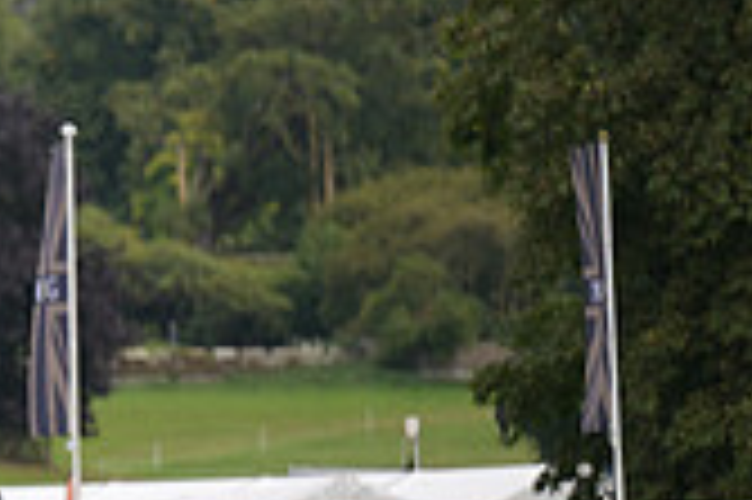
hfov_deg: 3.2
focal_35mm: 644
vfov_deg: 2.1
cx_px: -531
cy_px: 282
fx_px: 13439
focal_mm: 185
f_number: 3.2
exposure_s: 1/1250
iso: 200
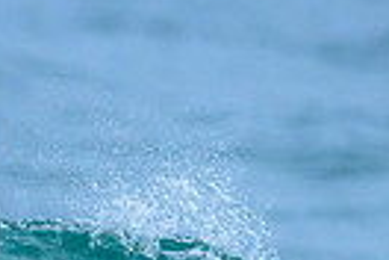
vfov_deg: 0.3
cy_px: 271
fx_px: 51819
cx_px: -96
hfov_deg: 0.4
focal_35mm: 4796
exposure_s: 1/3200
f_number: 6.3
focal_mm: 800
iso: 1600
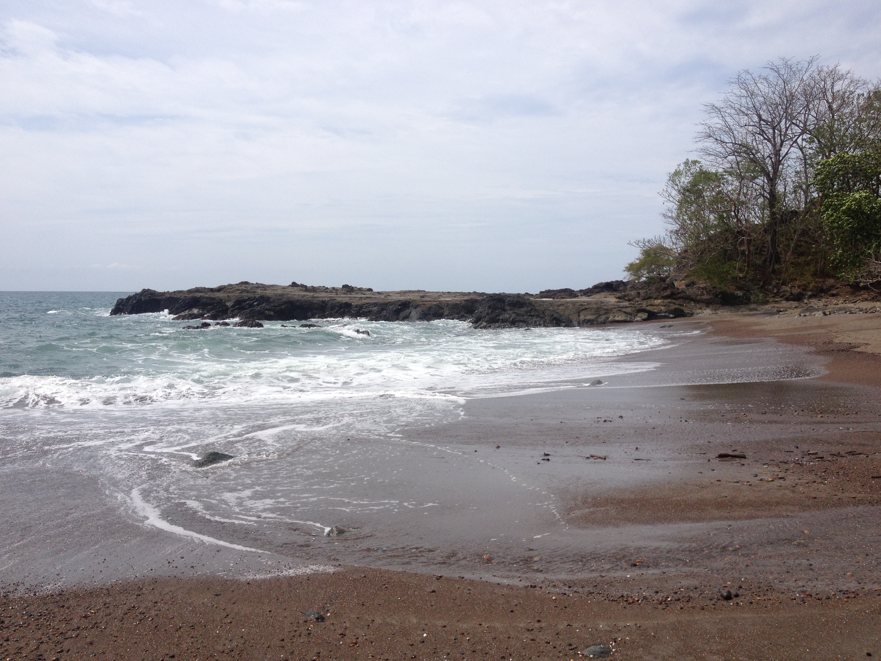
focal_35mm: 35
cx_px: 440
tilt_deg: -5.3
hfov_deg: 52.6
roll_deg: +0.2
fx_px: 891
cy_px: 330
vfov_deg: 40.7
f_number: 2.4
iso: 50
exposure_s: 1/3247
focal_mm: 4.28
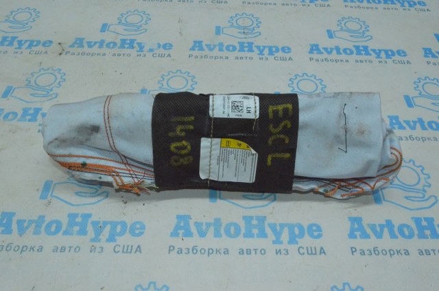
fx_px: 384
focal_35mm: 32
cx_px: 220
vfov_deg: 41.6
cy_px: 146
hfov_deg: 59.6
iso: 5600
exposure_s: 1/60
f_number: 25
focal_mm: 21
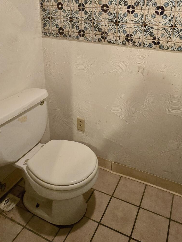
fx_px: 182
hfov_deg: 52.4
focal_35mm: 26
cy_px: 68
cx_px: 115
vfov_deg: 64.2
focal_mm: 2.2
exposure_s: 1/60
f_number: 2.2
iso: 1000
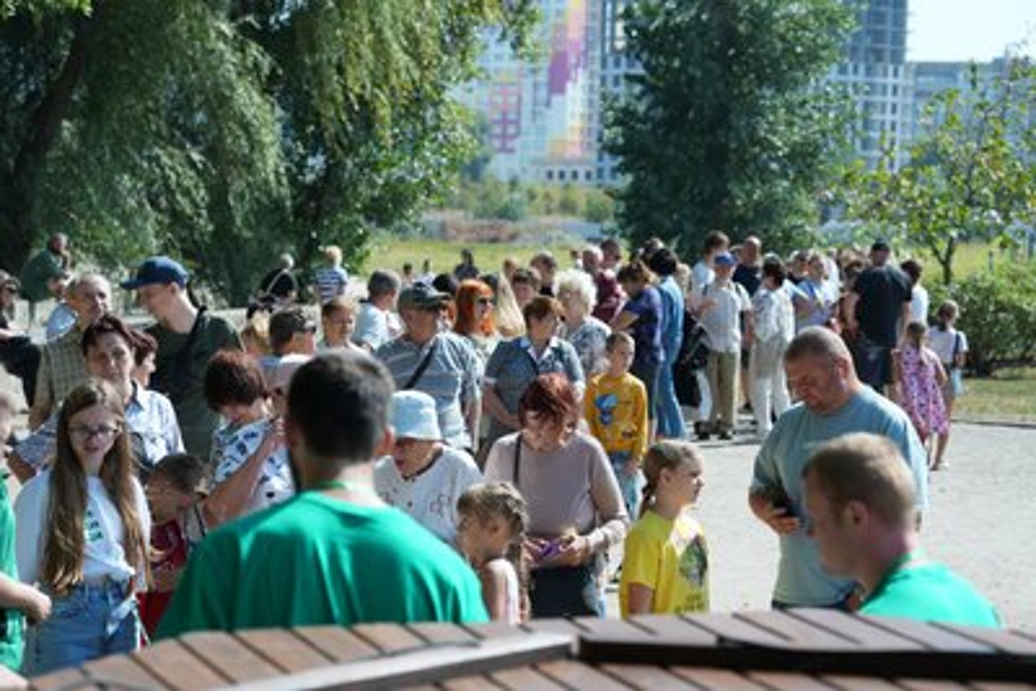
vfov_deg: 12.4
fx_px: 3195
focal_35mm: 111
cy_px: 346
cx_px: 518
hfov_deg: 18.4
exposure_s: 1/640
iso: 250
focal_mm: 111
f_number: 6.3
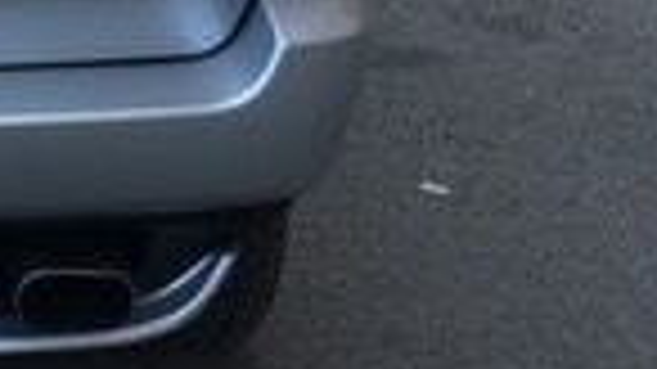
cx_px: -328
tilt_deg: -12.3
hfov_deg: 14.1
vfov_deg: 8.3
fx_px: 2490
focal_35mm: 143
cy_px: -187
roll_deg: -1.4
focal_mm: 4.15
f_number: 2.2
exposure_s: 1/488
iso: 32
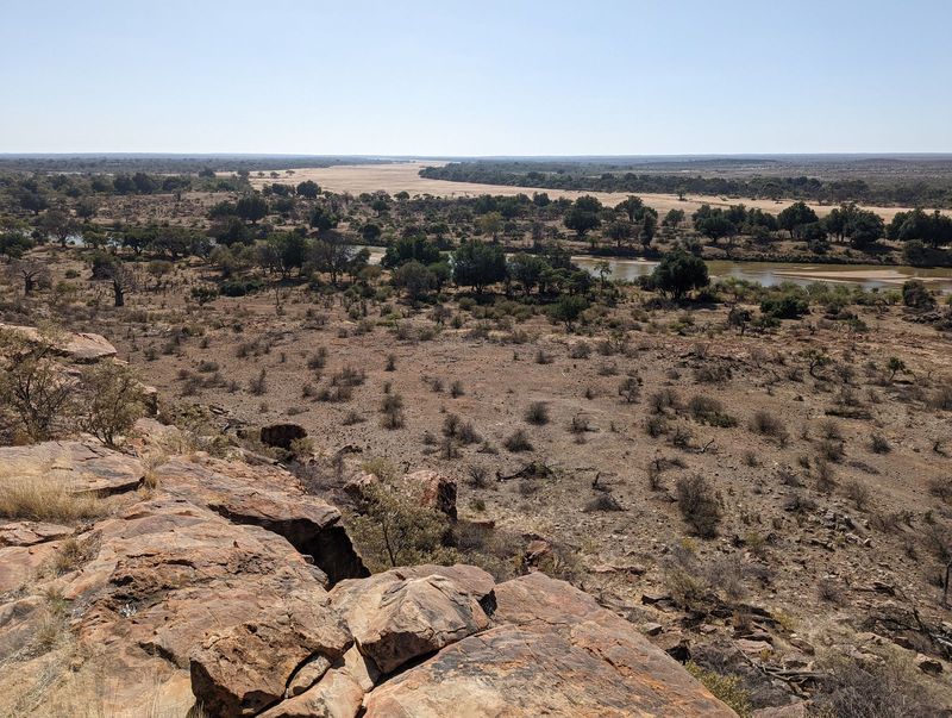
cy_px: 359
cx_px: 476
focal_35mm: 24
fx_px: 661
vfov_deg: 57.0
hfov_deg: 71.5
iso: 45
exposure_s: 1/2695
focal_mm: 6.81
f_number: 1.85
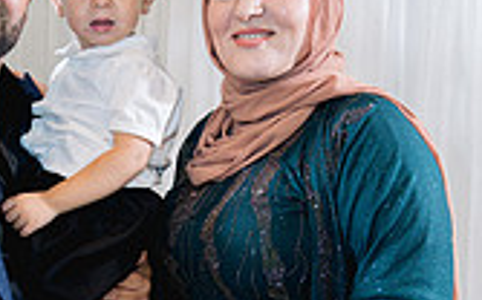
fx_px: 1299
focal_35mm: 99
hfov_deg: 20.8
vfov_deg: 13.0
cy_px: 309
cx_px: 95
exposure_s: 1/160
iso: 800
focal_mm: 36
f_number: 2.8
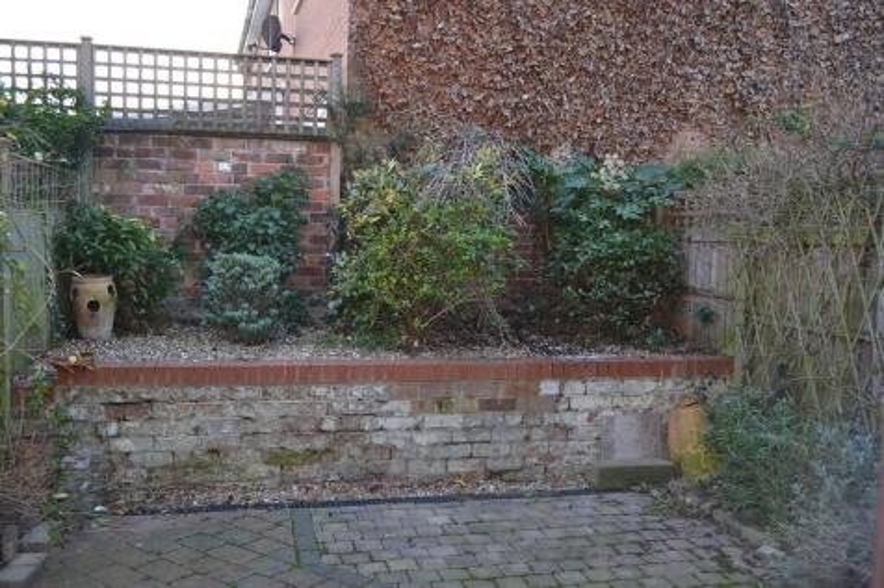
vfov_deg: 39.9
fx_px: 810
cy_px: 294
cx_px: 442
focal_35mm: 33
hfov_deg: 57.2
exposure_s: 1/100
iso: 400
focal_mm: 22
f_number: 4
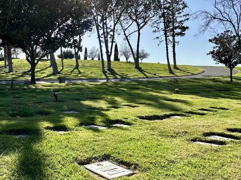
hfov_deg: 49.9
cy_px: 73
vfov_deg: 38.5
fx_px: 258
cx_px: 101
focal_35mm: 37
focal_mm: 2.22
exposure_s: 1/2020
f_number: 2.2
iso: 40
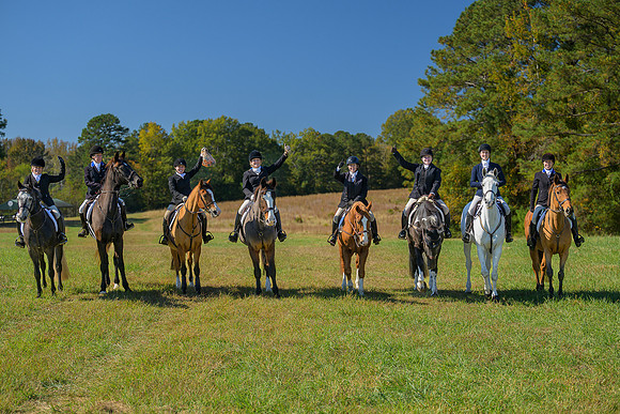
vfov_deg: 19.5
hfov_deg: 28.8
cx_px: 310
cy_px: 207
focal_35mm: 70
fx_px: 1206
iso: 200
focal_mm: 70
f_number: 3.2
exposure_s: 1/1000
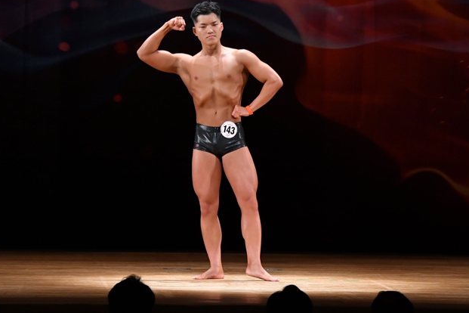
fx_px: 3283
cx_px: 251
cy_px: 119
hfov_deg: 8.2
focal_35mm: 252
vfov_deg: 5.5
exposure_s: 1/400
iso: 3200
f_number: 5.6
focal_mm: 135
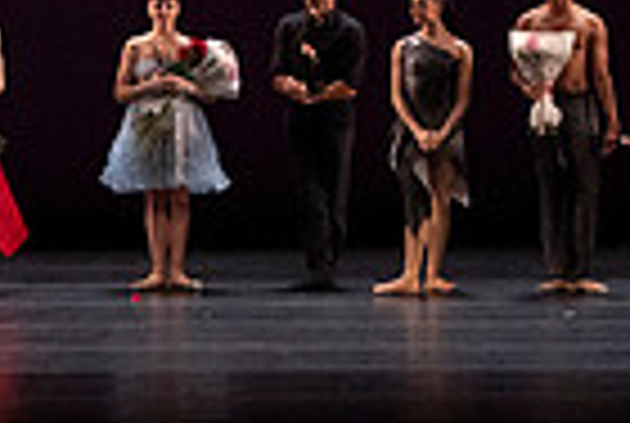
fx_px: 7243
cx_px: -99
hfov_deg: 5.0
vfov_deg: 3.3
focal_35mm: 413
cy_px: -344
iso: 12800
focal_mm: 100
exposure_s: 1/320
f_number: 13
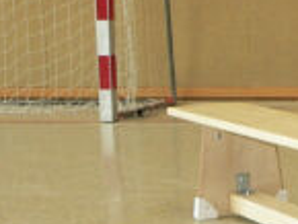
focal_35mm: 142
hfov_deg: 12.9
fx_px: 1223
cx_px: 499
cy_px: 312
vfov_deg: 10.2
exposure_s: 1/30
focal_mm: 6
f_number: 2.8
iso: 100
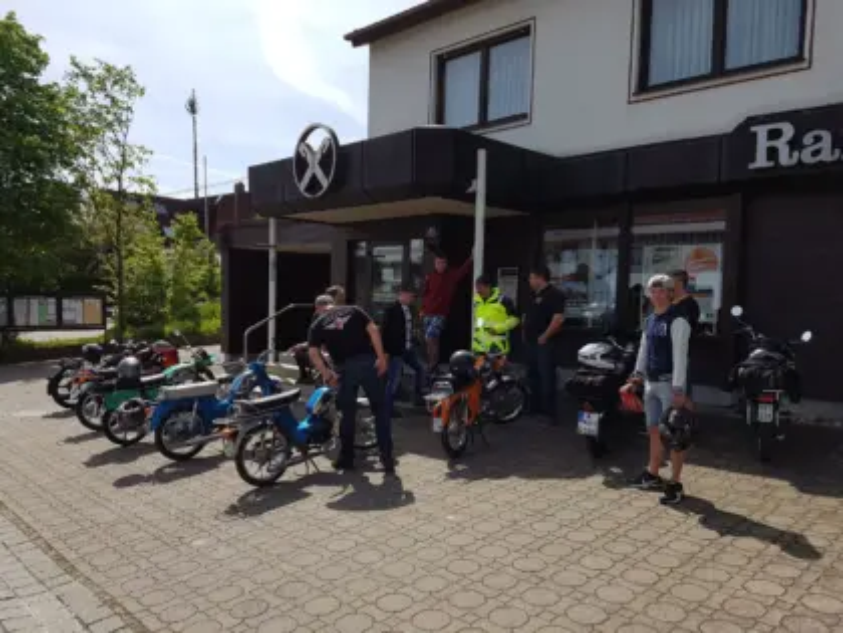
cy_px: 316
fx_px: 633
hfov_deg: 67.3
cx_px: 422
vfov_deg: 53.1
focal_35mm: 26
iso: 50
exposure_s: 1/2864
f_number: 1.7
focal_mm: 4.2
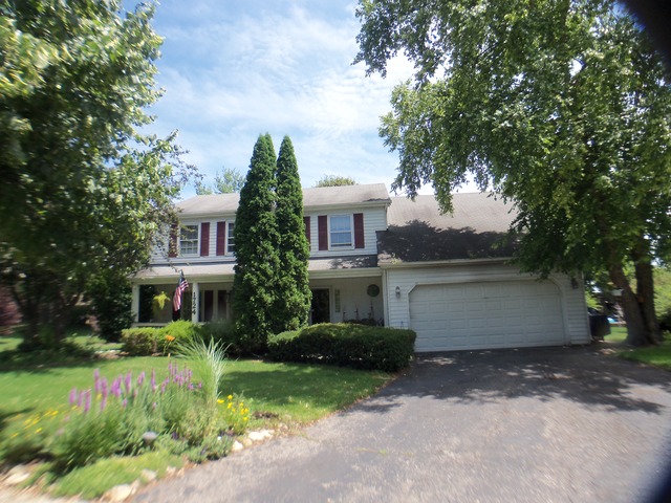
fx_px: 543
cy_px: 252
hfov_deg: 63.4
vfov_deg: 49.7
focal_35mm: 28
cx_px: 336
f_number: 3.9
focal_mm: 5.1
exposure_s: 1/250
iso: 64
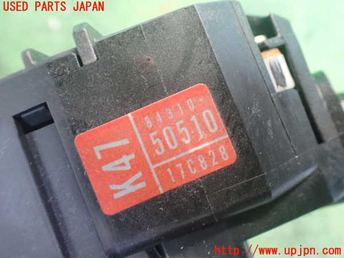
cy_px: 129
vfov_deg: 46.8
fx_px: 298
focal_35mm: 30
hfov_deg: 60.0
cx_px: 172
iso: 1250
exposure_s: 1/30
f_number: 2.3
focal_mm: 5.4
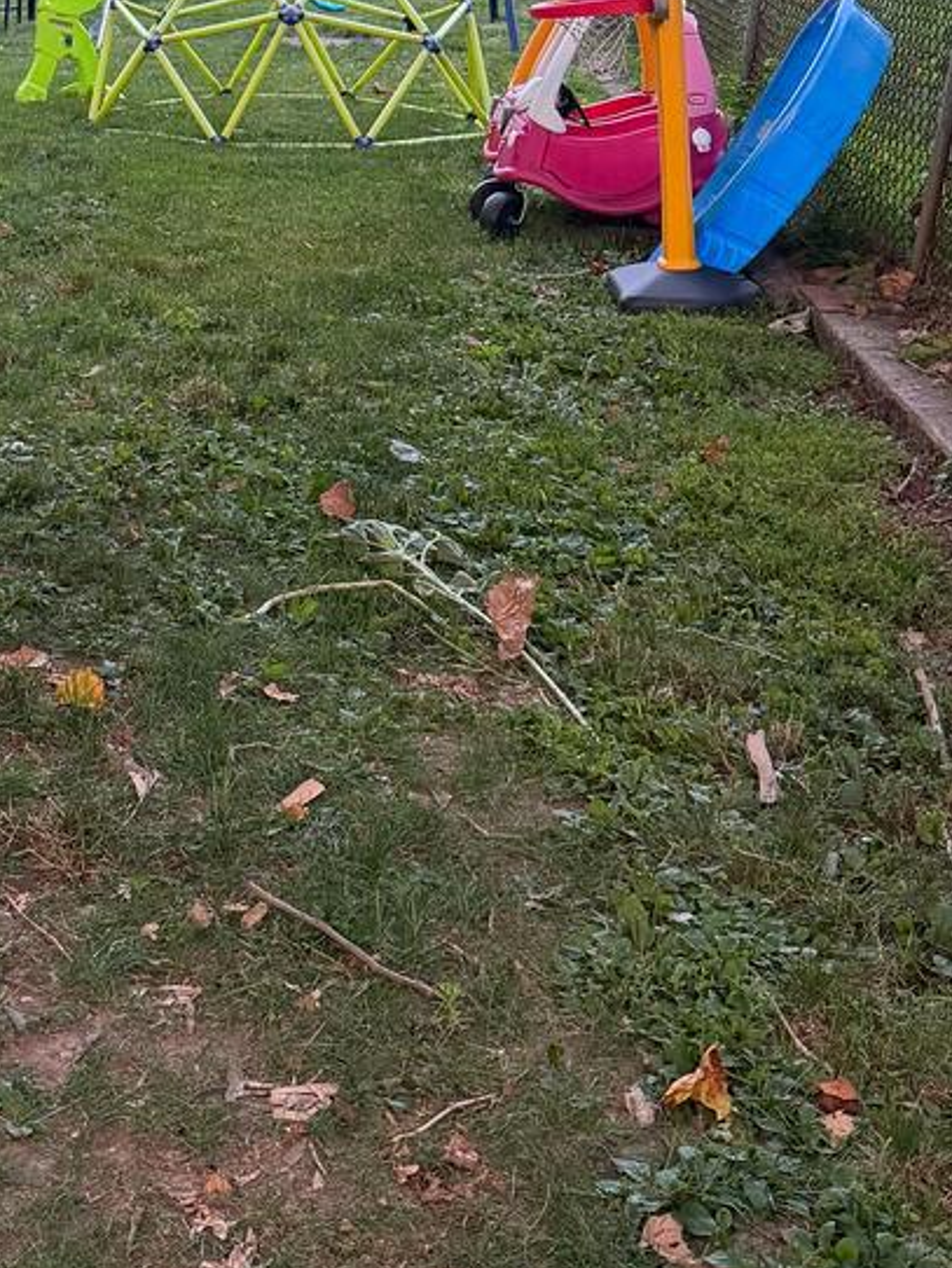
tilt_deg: -4.9
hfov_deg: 21.0
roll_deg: +0.7
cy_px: 61
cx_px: 19
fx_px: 2492
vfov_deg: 27.2
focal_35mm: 68
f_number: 1.78
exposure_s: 1/60
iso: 200
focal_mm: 6.76
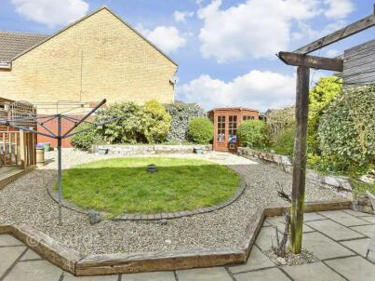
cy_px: 138
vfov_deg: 74.7
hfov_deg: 90.8
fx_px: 184
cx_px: 170
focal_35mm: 17
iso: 500
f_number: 8
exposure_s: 1/250
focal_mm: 10
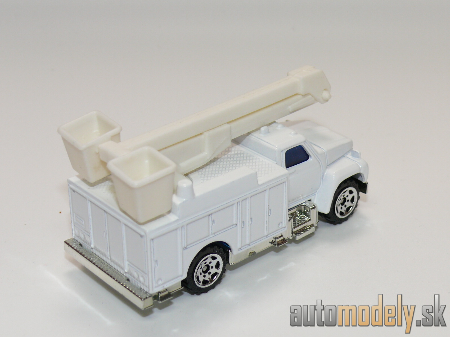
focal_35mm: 74
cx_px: 225
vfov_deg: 19.9
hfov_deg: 26.3
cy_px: 168
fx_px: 962
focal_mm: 11.2
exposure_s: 1/30
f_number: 4
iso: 100
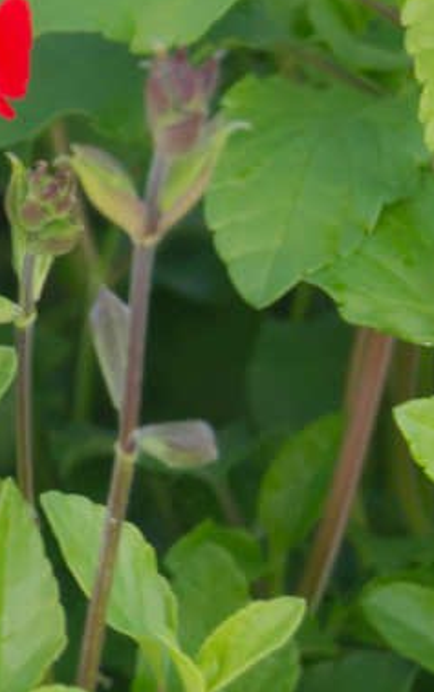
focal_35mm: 267
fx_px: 5034
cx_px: -443
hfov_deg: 4.9
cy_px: 137
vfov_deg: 7.9
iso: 800
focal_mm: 55
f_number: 11
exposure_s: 1/100
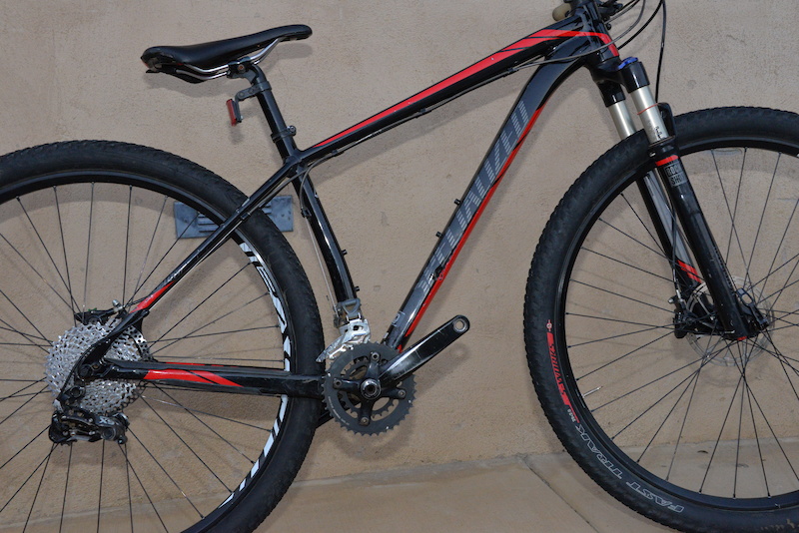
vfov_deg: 29.9
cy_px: 266
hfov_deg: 43.6
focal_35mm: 45
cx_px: 400
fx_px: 999
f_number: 10
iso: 4000
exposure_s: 1/60
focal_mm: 45
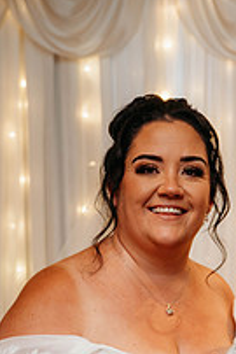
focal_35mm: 127
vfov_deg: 15.8
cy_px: 372
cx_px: 246
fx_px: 1247
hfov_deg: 10.7
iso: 400
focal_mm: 57
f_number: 2.8
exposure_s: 1/25
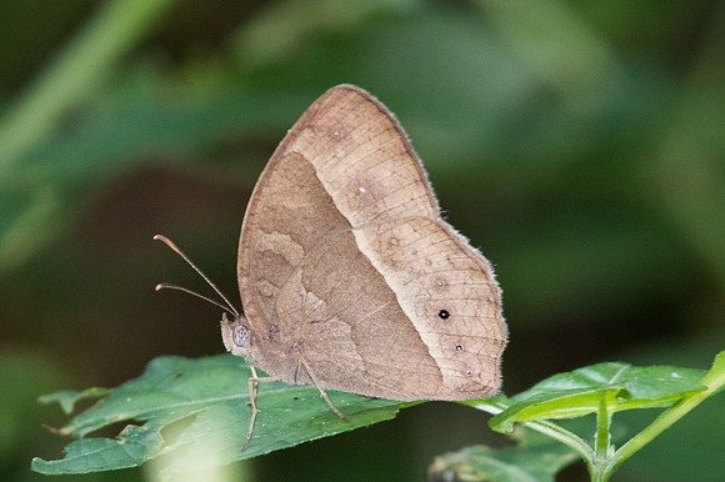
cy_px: 358
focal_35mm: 1177
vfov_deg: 1.2
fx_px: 23690
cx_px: 400
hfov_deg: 1.8
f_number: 7.1
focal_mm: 400
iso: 1000
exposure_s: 1/60
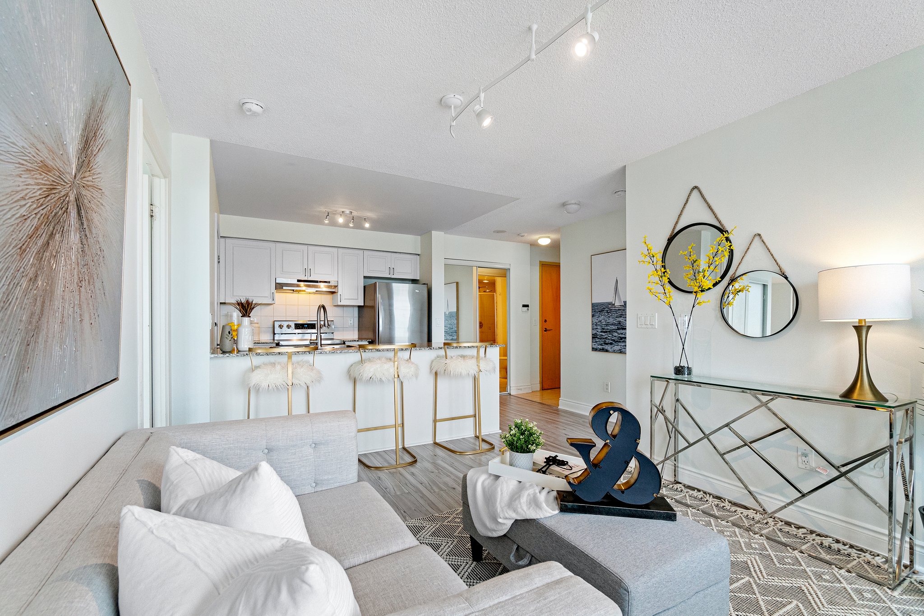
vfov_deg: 77.3
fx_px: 385
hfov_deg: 100.4
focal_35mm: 15
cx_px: 462
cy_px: 308
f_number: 6.3
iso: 640
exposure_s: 1/25
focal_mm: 10
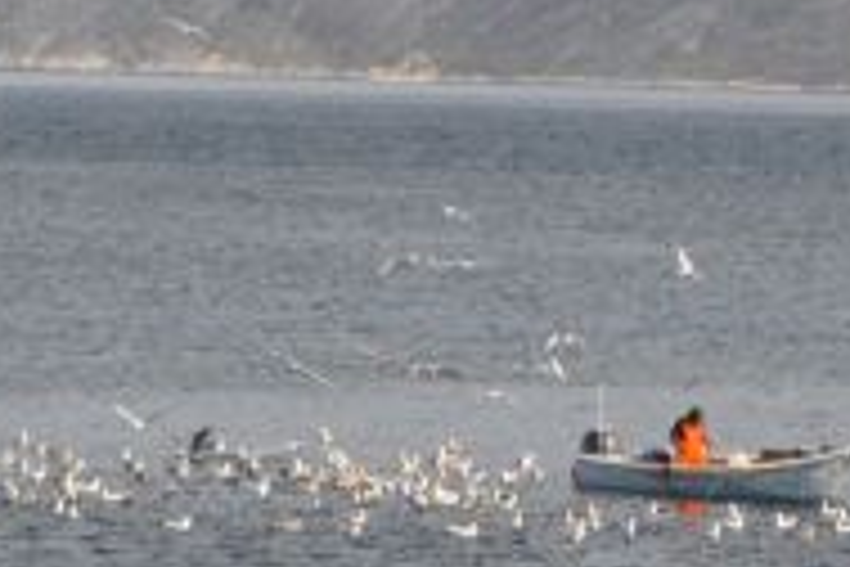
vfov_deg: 3.9
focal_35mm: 349
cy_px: -144
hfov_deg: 5.9
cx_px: 944
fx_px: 8242
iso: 100
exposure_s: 1/250
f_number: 8
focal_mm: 55
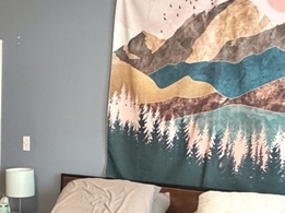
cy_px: 234
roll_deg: -1.0
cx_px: 15
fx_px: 452
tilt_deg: -13.9
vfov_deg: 24.7
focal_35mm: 55
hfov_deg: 32.7
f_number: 2.2
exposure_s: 1/60
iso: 800
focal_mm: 2.22
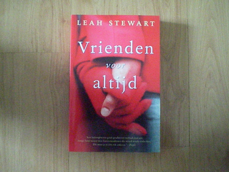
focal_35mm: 38
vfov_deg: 37.7
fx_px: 251
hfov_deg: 49.0
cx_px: 114
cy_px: 86
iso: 2700
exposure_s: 1/50
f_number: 3.1
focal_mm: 6.3
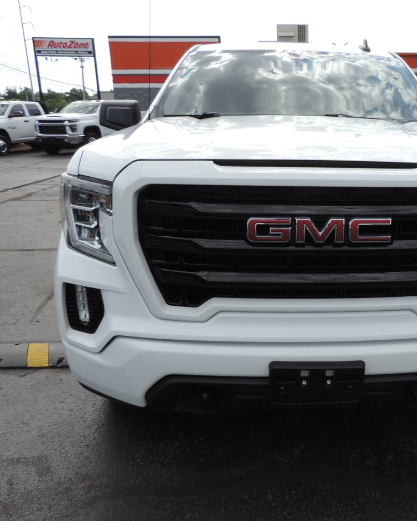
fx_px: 494
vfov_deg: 55.7
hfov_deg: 44.3
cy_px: 262
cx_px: 313
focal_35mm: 32
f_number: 3
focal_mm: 4.3
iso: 80
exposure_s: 1/800
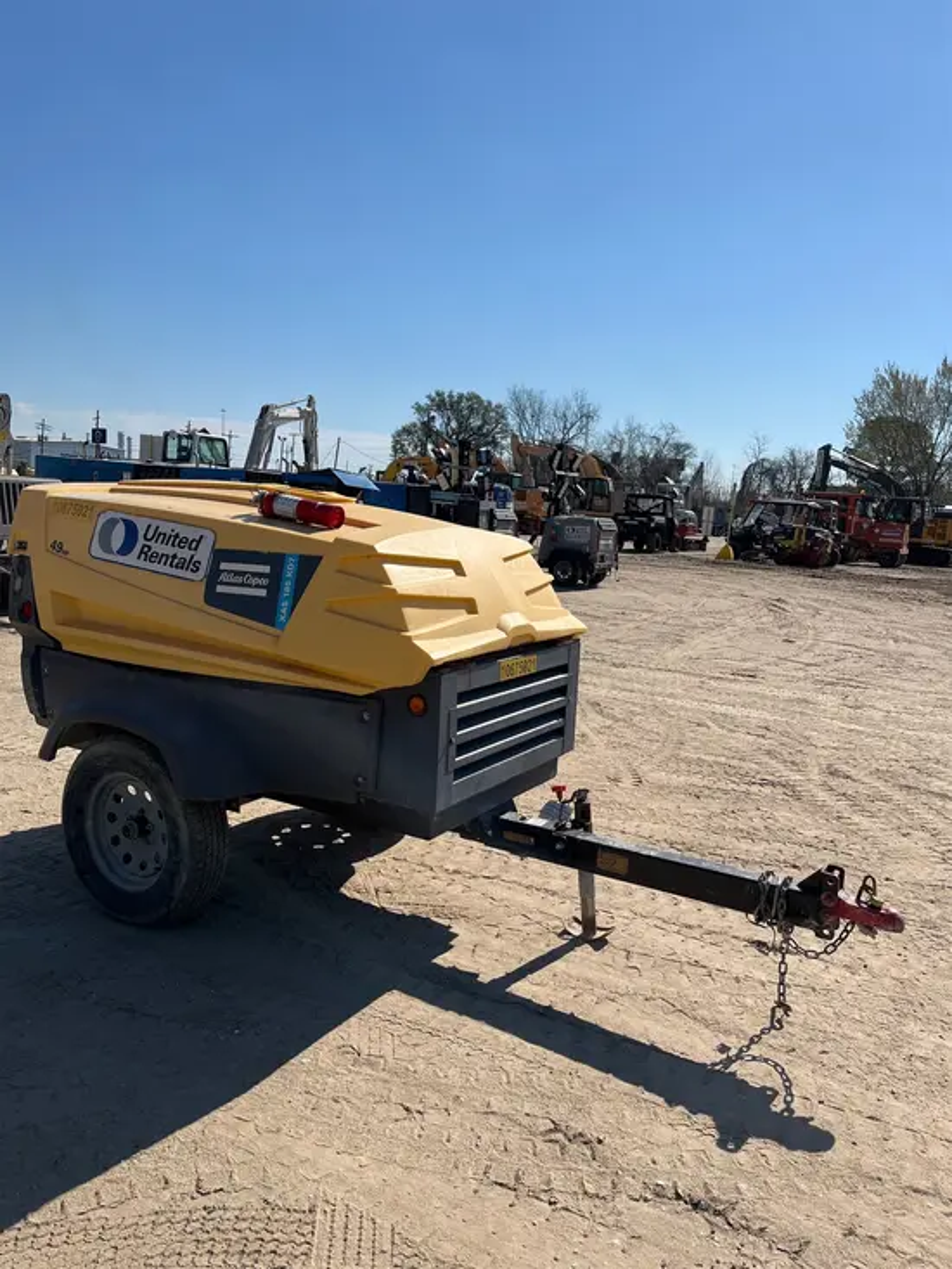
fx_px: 953
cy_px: 634
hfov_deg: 53.1
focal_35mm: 26
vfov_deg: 67.3
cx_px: 476
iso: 50
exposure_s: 1/6173
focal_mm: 5.1
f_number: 1.6
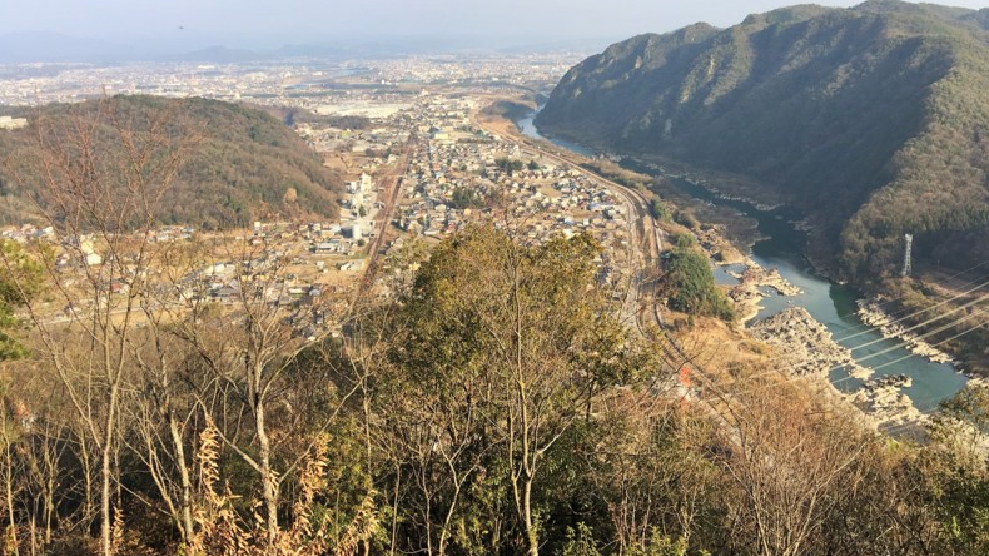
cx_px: 497
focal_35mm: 32
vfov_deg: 36.5
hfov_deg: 61.0
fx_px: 839
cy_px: 217
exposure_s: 1/894
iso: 25
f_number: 2.2
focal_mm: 4.15
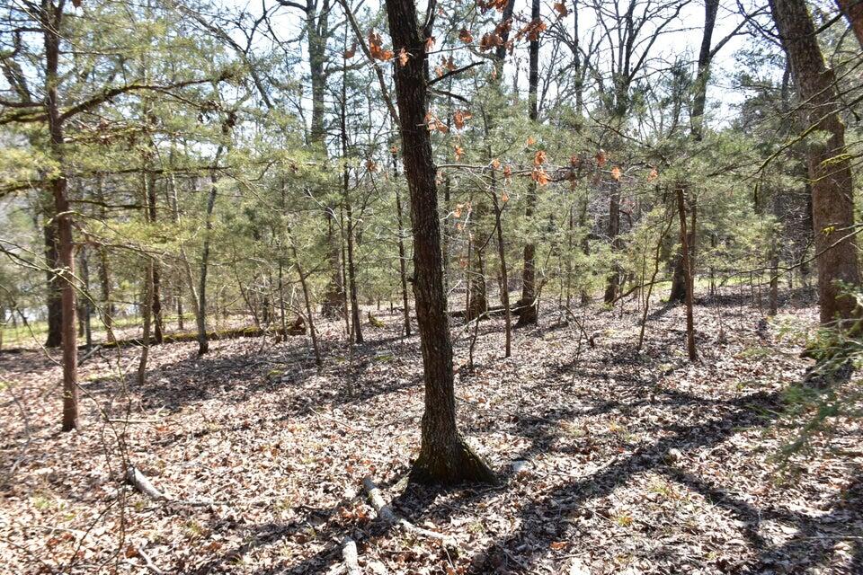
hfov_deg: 67.4
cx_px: 432
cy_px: 288
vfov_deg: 47.9
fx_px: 647
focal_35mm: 27
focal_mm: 18
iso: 400
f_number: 9
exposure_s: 1/160
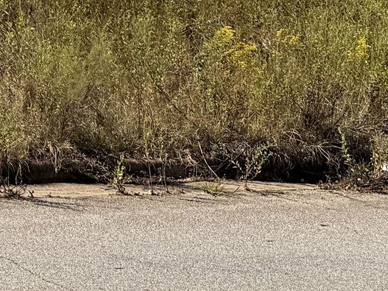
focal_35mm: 140
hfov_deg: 12.4
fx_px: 1569
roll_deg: -1.6
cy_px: -310
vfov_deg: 9.8
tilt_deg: +2.0
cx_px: -386
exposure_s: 1/7353
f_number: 1.78
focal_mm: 6.76
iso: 80
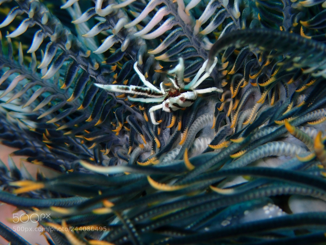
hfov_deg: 19.6
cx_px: 163
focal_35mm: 100
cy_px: 122
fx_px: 942
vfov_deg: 14.8
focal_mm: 18
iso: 200
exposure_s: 1/200
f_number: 6.3
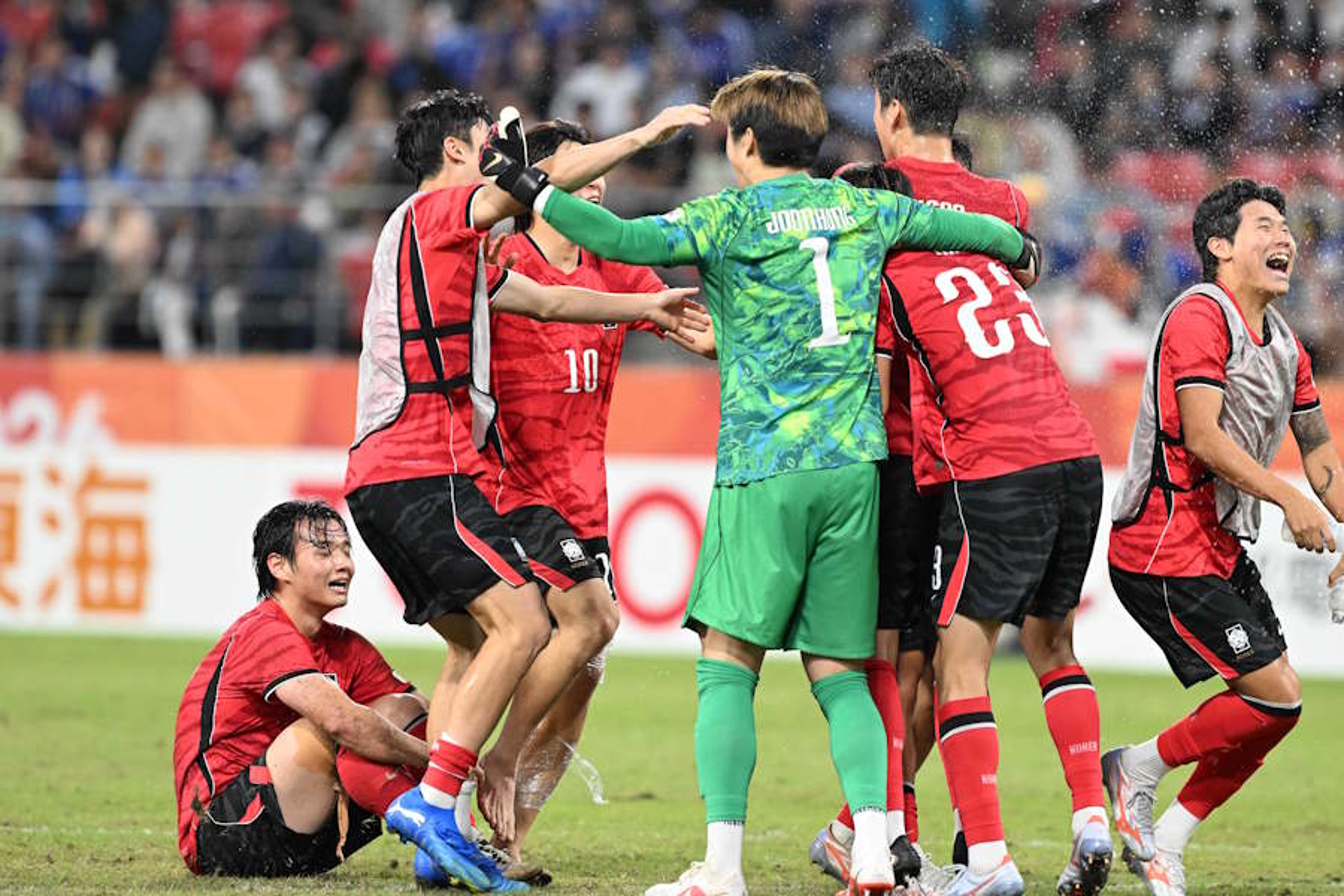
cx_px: 672
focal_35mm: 400
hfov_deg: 5.2
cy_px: 448
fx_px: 14932
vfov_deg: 3.4
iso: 6400
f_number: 4
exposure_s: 1/2000
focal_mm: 400
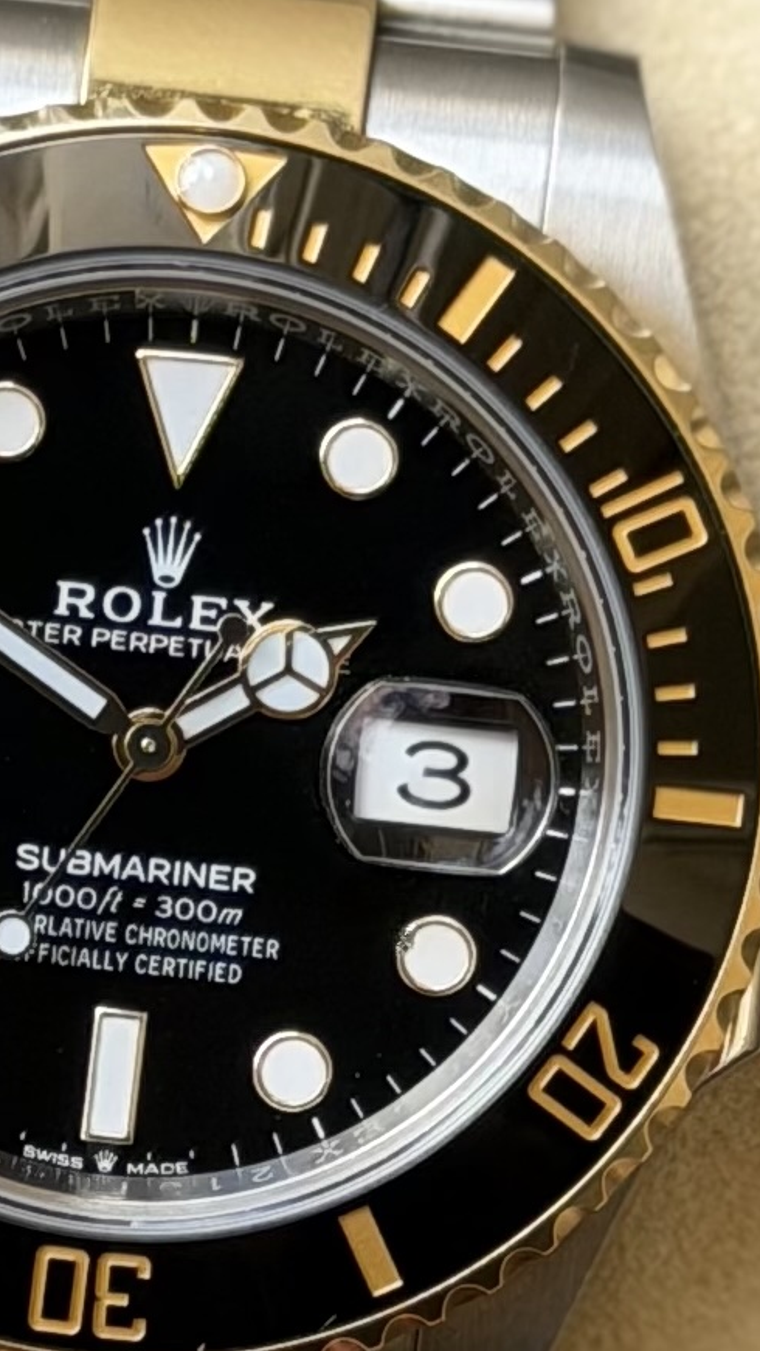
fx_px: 4585
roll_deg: +3.5
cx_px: 144
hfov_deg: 9.5
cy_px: 956
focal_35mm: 128
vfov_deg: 16.7
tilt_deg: -42.2
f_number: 1.78
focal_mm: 6.76
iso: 50
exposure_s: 1/188
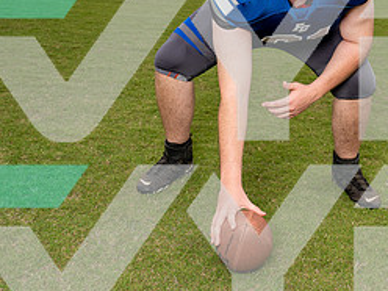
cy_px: 59
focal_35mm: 54
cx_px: 329
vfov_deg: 26.5
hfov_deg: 34.1
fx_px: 605
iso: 200
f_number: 5
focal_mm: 24
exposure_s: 1/250
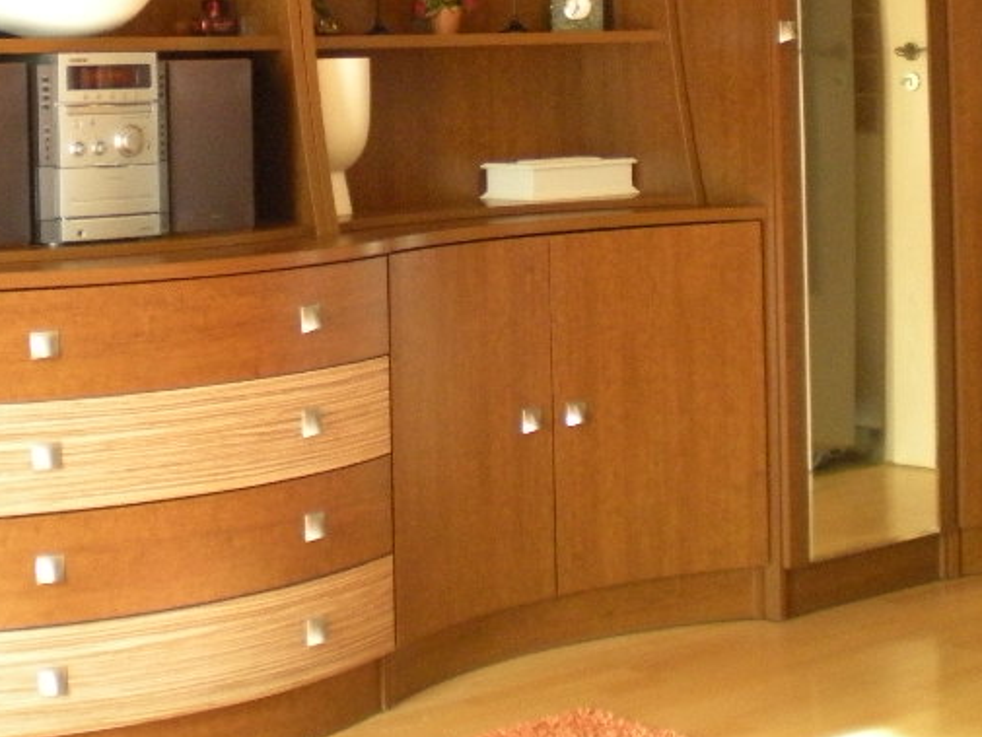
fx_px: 2185
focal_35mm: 77
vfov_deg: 18.7
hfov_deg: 25.2
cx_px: 333
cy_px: 29
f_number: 3.1
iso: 400
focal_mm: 6.3
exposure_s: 1/38.4
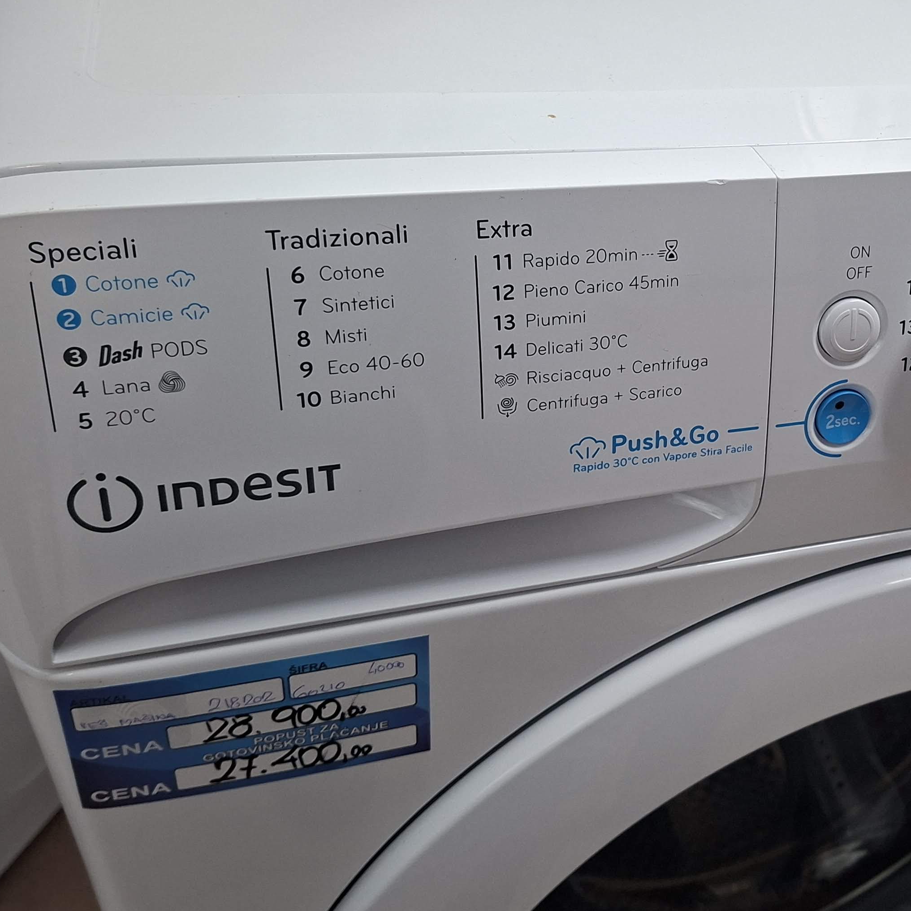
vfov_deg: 41.7
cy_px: 375
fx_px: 1191
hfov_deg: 39.9
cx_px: 753
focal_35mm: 40
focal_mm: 5.54
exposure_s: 1/50
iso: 200
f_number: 1.8
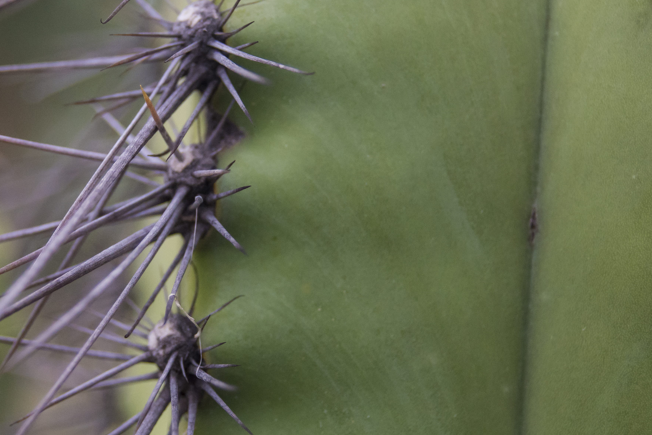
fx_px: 2482
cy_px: 211
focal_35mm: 137
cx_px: 171
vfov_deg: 10.0
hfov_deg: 14.9
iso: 3200
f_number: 5.6
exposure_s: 1/4000
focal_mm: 80
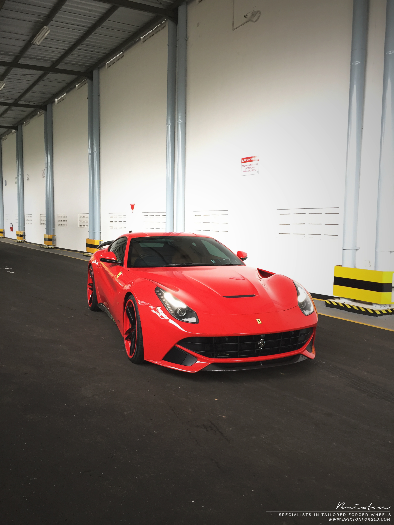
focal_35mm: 29
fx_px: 440
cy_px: 262
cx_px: 197
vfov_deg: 61.7
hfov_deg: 48.2
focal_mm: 4.15
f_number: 2.2
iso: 50
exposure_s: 1/30
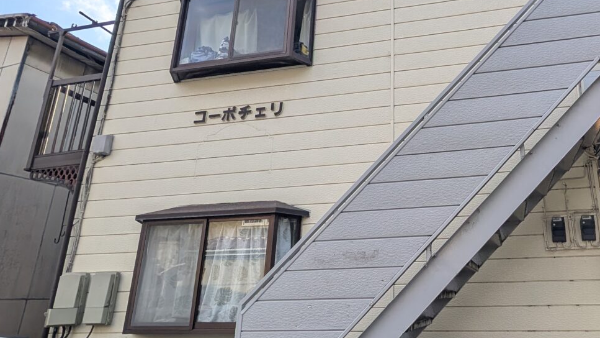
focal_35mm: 26
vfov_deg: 44.2
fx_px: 414
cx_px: 423
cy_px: 142
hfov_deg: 68.8
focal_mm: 2.02
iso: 55
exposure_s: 1/1626
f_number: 1.7
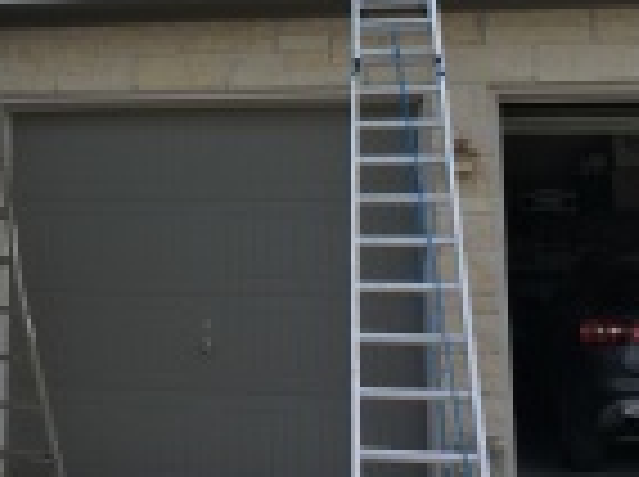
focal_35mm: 75
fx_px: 1382
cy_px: 50
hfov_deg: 25.0
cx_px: 27
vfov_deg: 19.2
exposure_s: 1/587
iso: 25
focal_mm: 4.15
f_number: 2.2
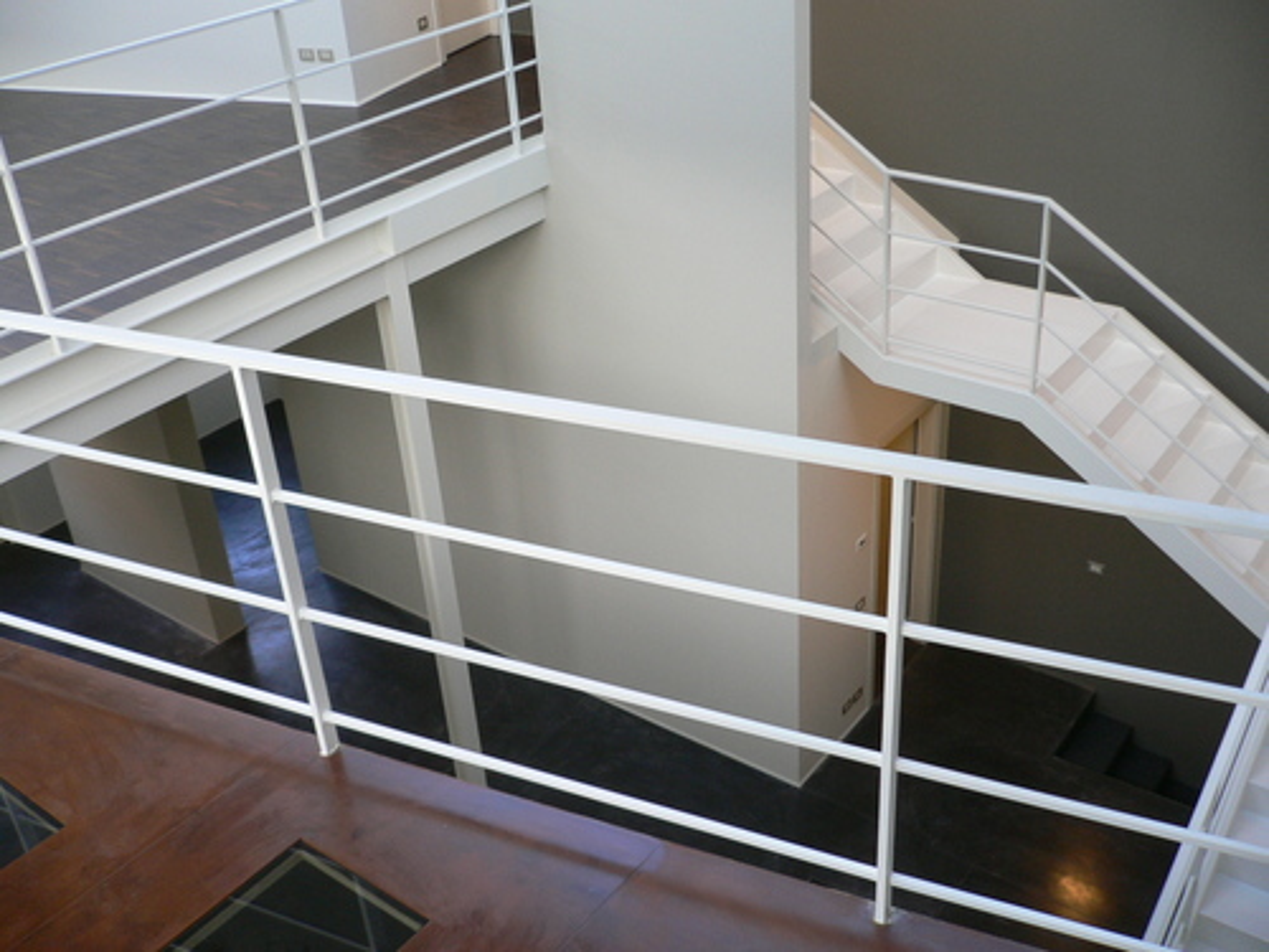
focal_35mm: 35
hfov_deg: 52.6
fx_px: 1283
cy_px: 476
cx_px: 634
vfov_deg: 40.7
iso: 100
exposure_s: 1/25
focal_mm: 5.8
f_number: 2.8
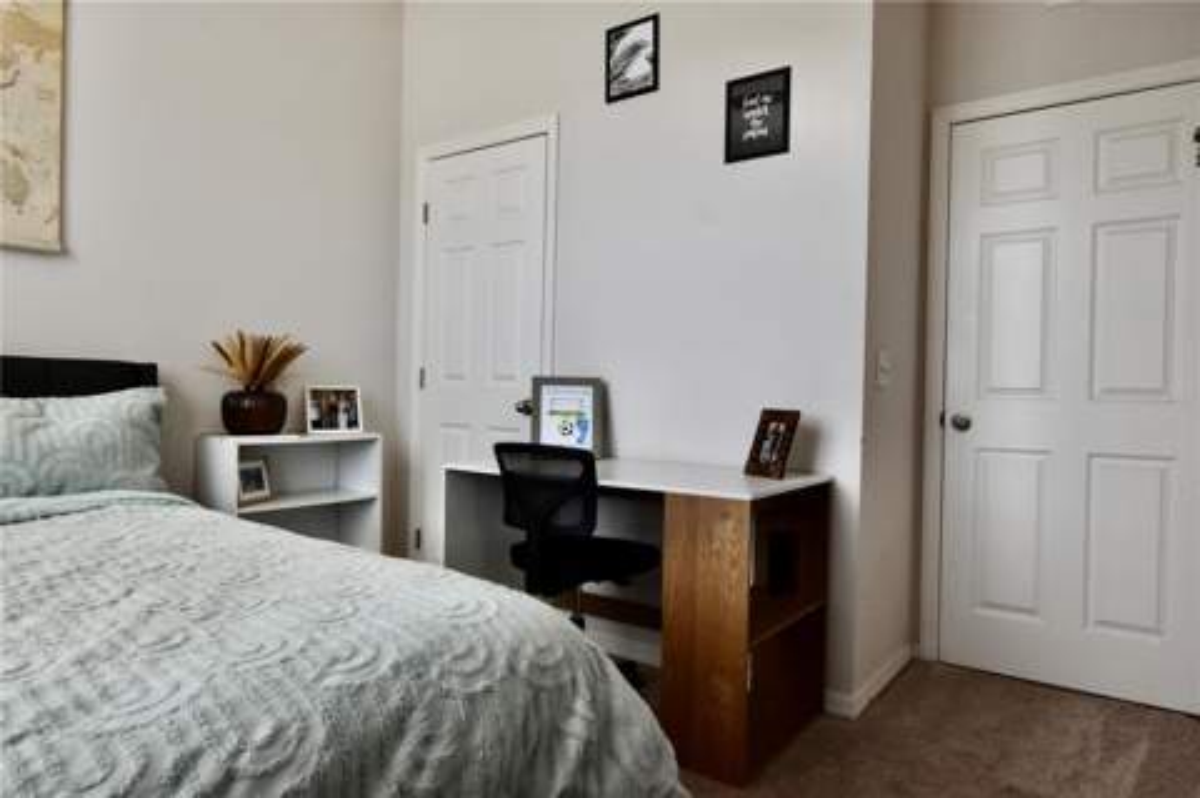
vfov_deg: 59.4
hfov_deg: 81.3
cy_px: 399
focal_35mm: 21
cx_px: 600
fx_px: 699
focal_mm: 14
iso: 800
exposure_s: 1/200
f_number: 7.1
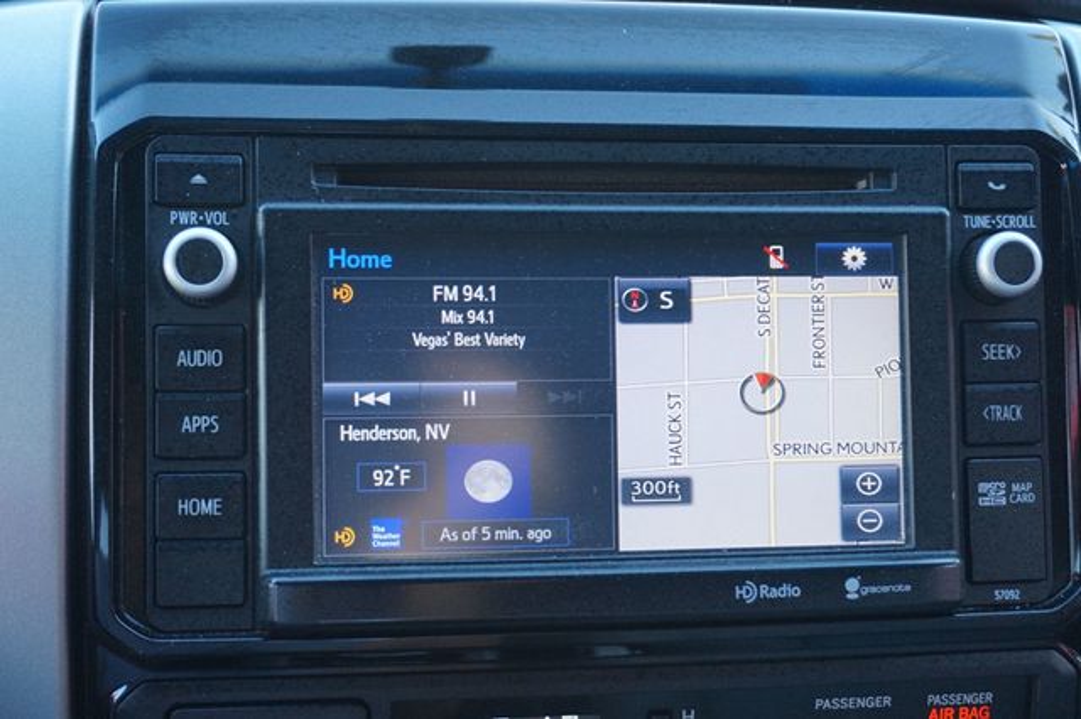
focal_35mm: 46
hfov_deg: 42.3
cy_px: 360
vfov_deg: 28.9
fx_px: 1396
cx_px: 540
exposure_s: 1/60
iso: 640
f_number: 5
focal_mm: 31
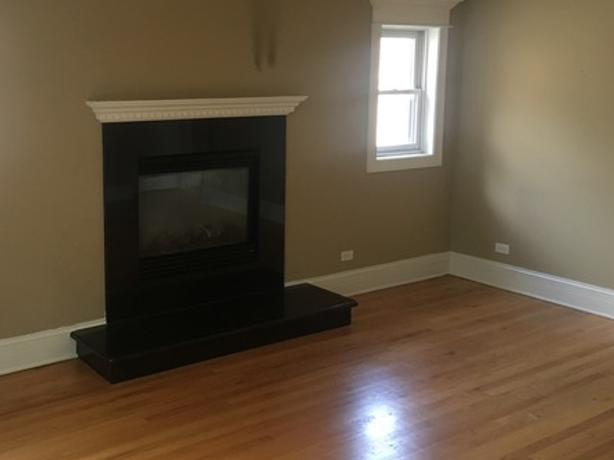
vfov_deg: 34.2
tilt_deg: -8.6
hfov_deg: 43.8
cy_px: 183
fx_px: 745
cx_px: 181
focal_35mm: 42
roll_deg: +0.3
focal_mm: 4.15
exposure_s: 1/15
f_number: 2.2
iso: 40
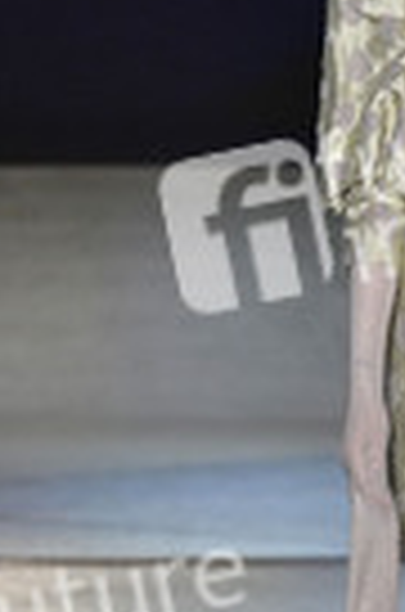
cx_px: 522
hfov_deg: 2.0
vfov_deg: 3.1
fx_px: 11397
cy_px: 432
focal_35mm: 672
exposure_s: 1/400
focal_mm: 190
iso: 2500
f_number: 7.1
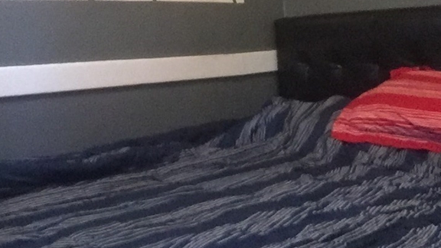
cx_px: 231
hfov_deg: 34.9
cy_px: 31
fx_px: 702
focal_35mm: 60
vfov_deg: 19.7
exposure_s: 1/15
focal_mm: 2.65
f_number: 2.2
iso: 500
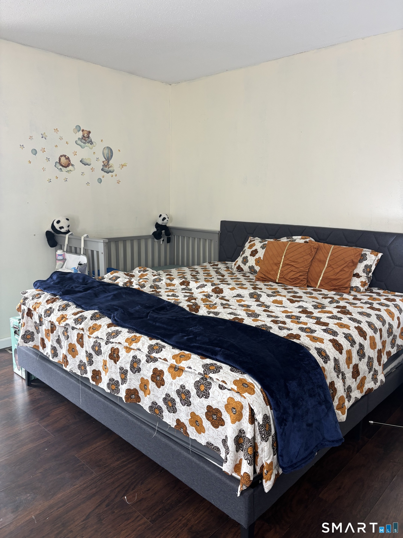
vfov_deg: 67.3
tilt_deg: -9.7
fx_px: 404
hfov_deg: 53.1
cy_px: 269
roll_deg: -2.0
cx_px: 202
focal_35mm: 26
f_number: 1.6
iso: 80
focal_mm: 5.96
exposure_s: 1/60
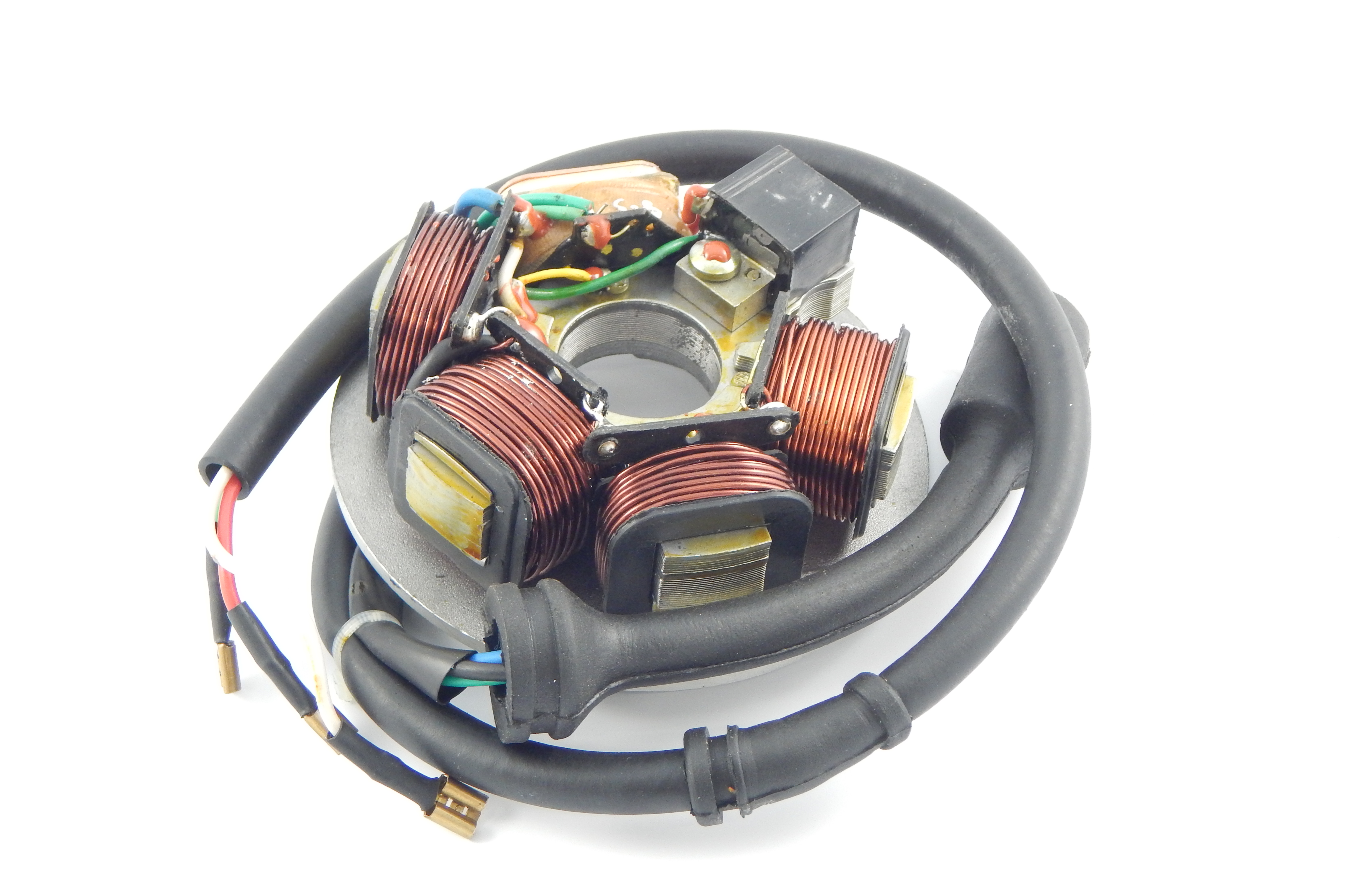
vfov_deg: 17.3
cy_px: 489
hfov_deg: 25.7
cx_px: 667
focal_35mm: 79
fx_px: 2951
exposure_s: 1/25
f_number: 4.2
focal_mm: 13.5
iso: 400
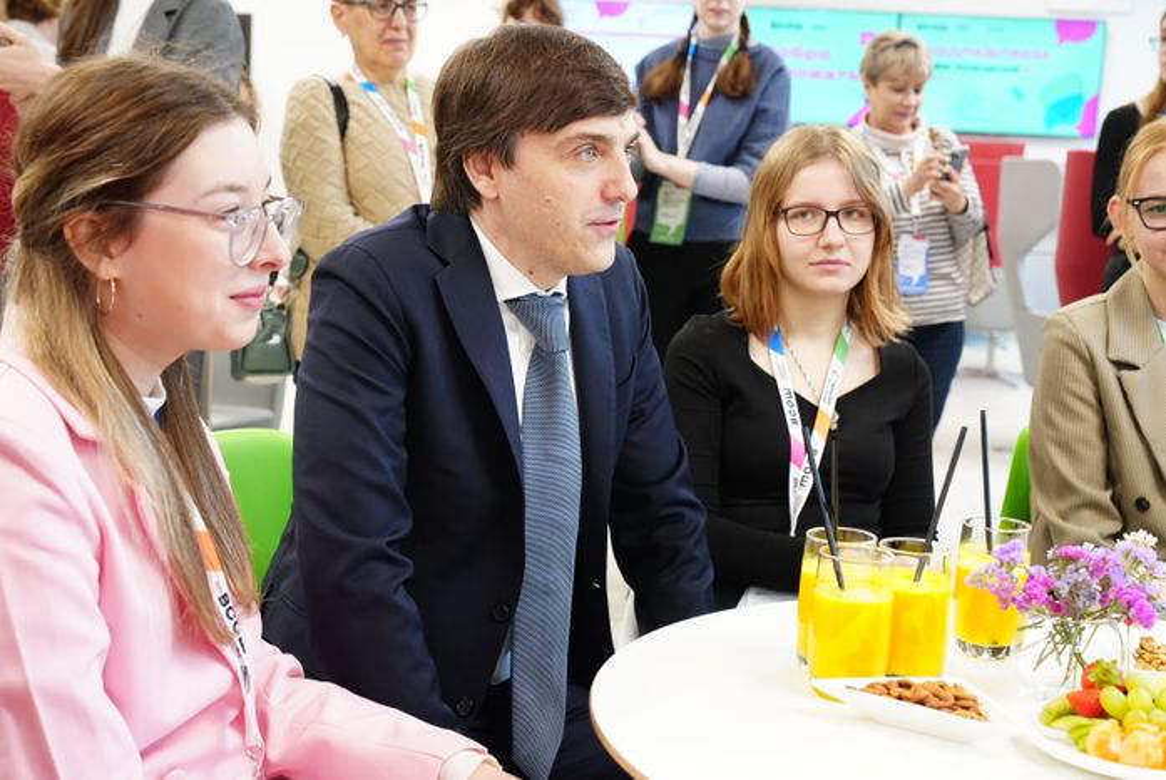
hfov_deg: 39.6
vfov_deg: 27.0
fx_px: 1621
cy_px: 390
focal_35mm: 50
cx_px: 583
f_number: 5.6
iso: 3200
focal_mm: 50
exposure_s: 1/160
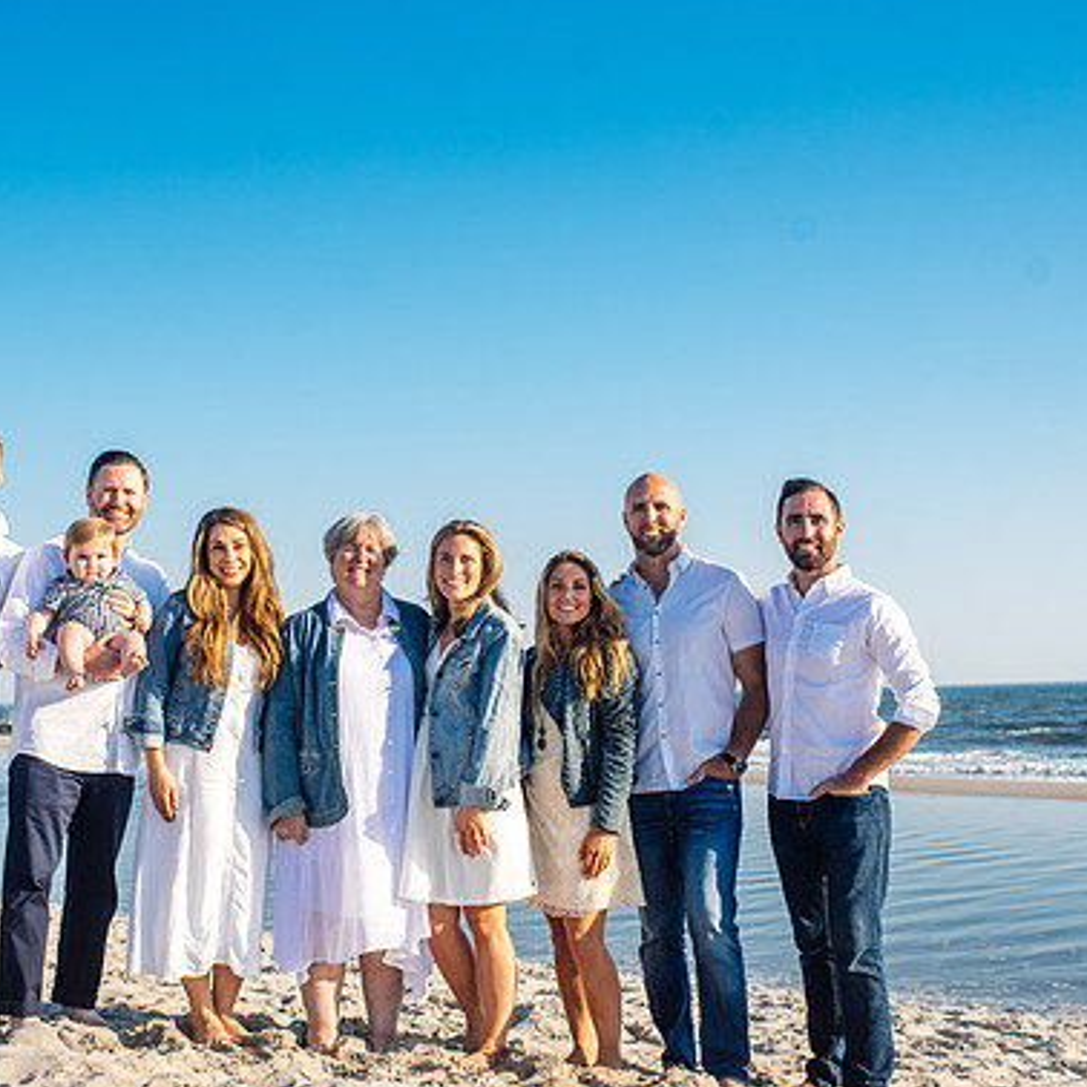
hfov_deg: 35.7
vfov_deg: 36.1
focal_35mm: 47
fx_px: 1670
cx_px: 371
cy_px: 548
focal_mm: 35
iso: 160
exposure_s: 1/1600
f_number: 4.5
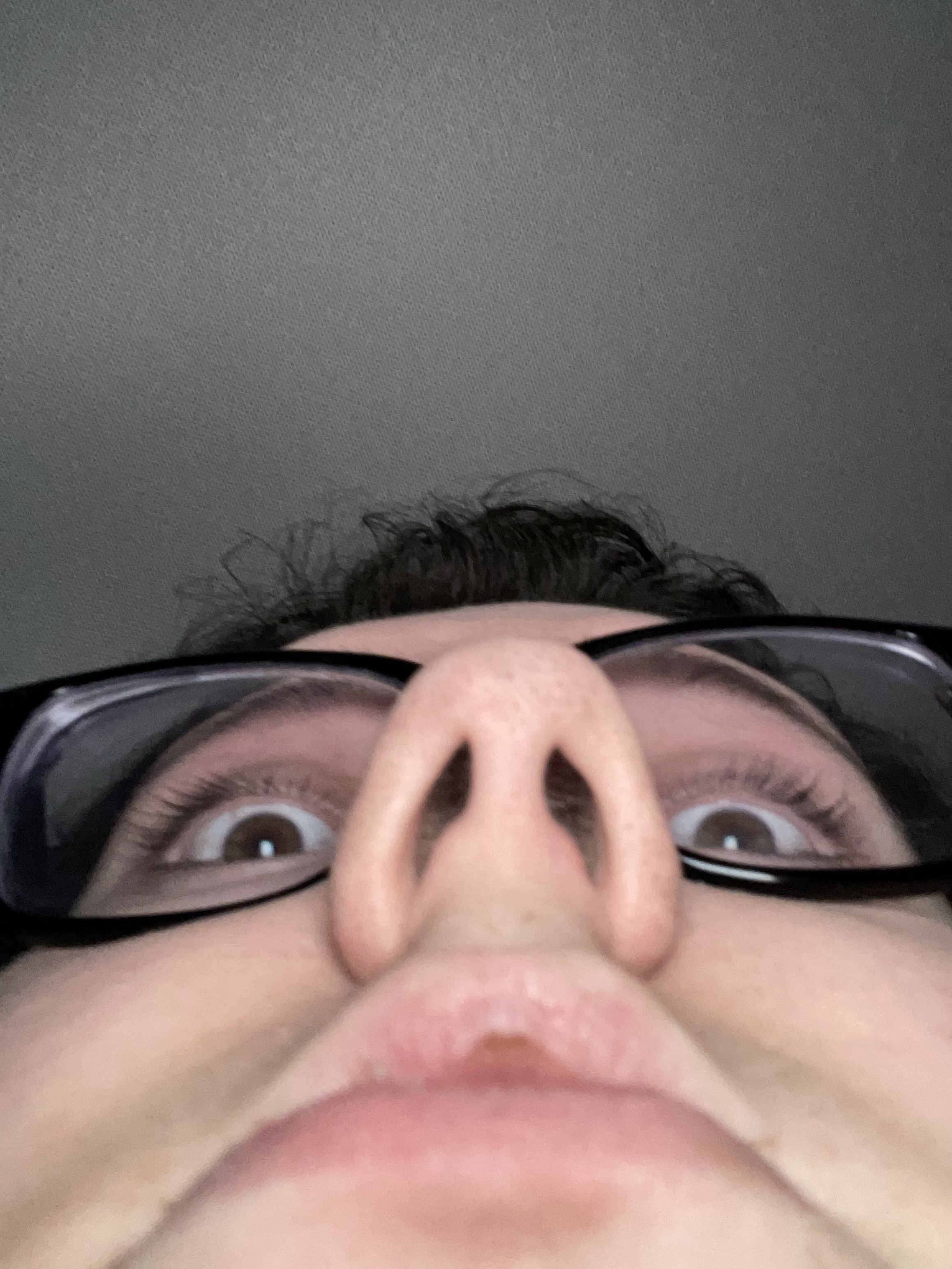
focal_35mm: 30
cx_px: 476
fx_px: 1100
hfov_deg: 46.8
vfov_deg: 60.0
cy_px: 634
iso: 200
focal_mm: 2.71
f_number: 2.2
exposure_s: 1/33
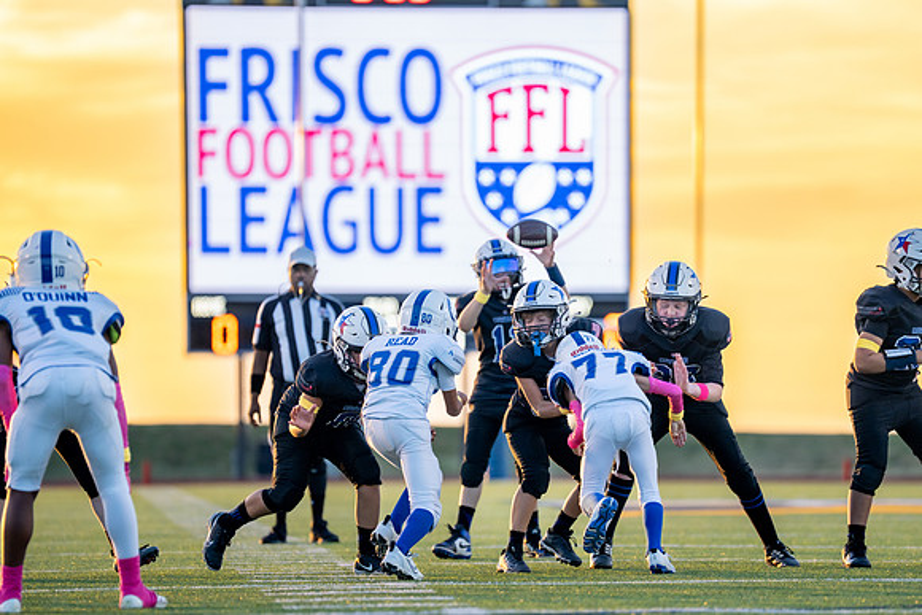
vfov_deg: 5.7
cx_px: 500
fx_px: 6229
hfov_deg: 8.5
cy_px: 369
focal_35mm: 243
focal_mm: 200
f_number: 2.8
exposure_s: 1/1250
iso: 640
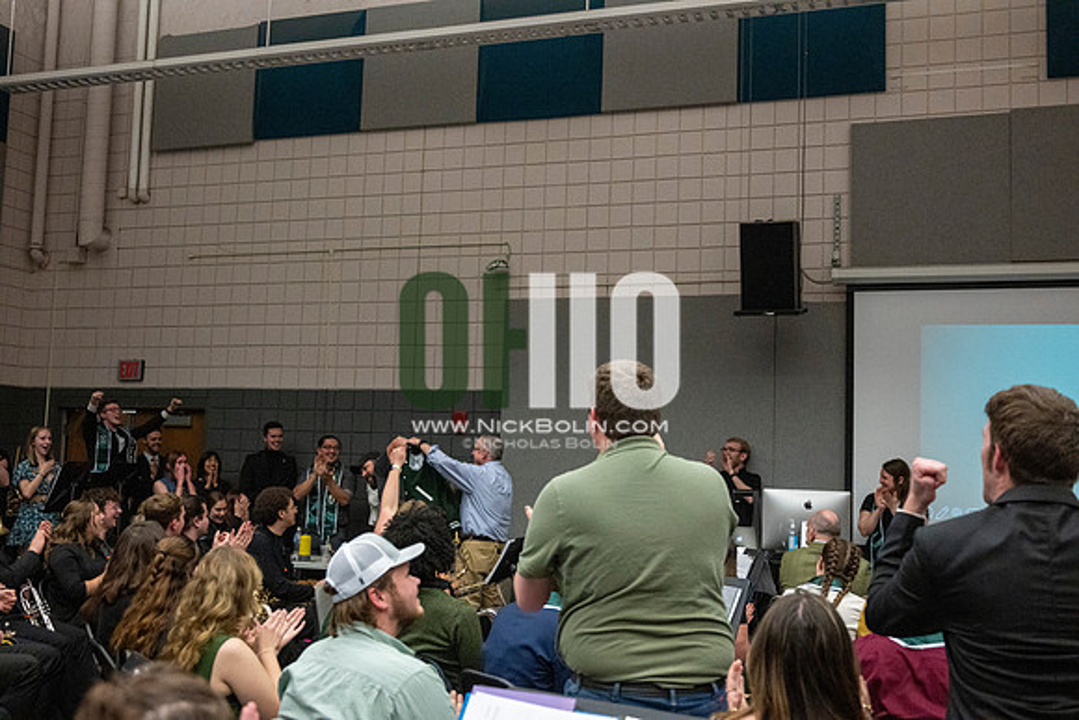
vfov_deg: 35.1
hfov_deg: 50.7
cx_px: 540
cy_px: 360
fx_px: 1139
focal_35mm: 38
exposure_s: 1/500
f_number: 4
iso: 10000
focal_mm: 38
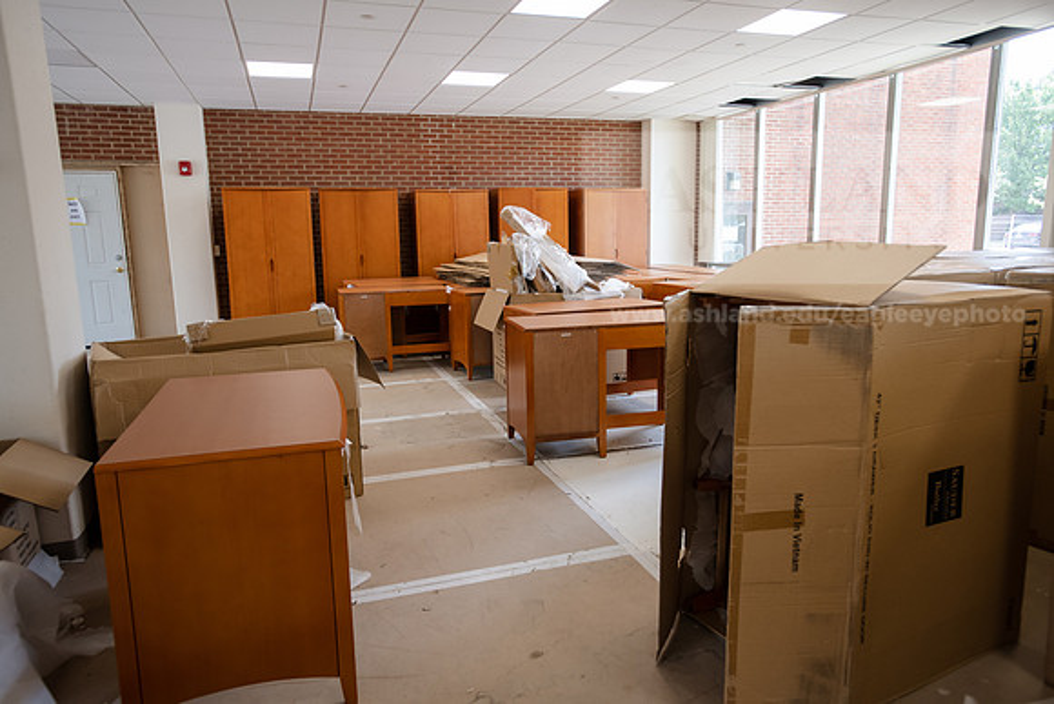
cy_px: 352
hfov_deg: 73.7
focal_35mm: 24
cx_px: 527
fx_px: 703
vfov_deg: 53.2
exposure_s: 1/250
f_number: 3.5
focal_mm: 24
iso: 800
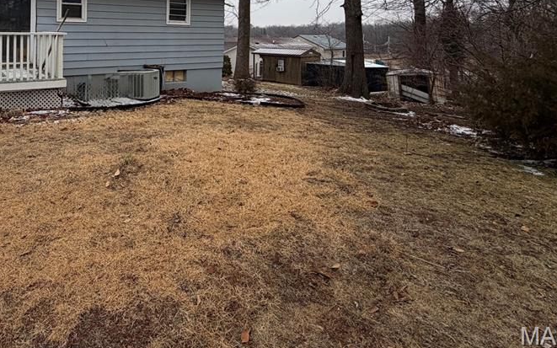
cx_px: 174
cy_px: 30
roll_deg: -0.7
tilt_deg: -0.5
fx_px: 349
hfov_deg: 74.1
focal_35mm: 23
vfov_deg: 47.3
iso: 64
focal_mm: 2.22
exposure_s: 1/486
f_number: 2.2
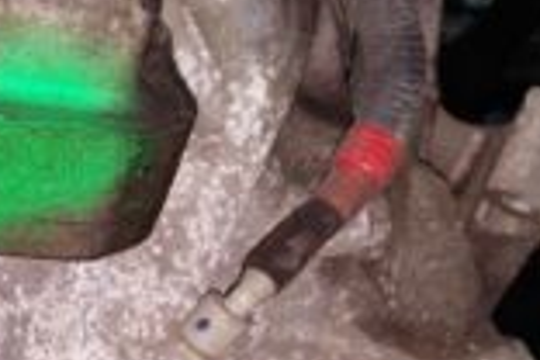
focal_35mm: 100
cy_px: 474
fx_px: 1500
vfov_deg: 13.2
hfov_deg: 18.4
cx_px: -232
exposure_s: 1/100
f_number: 1.8
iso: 160
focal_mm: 5.23
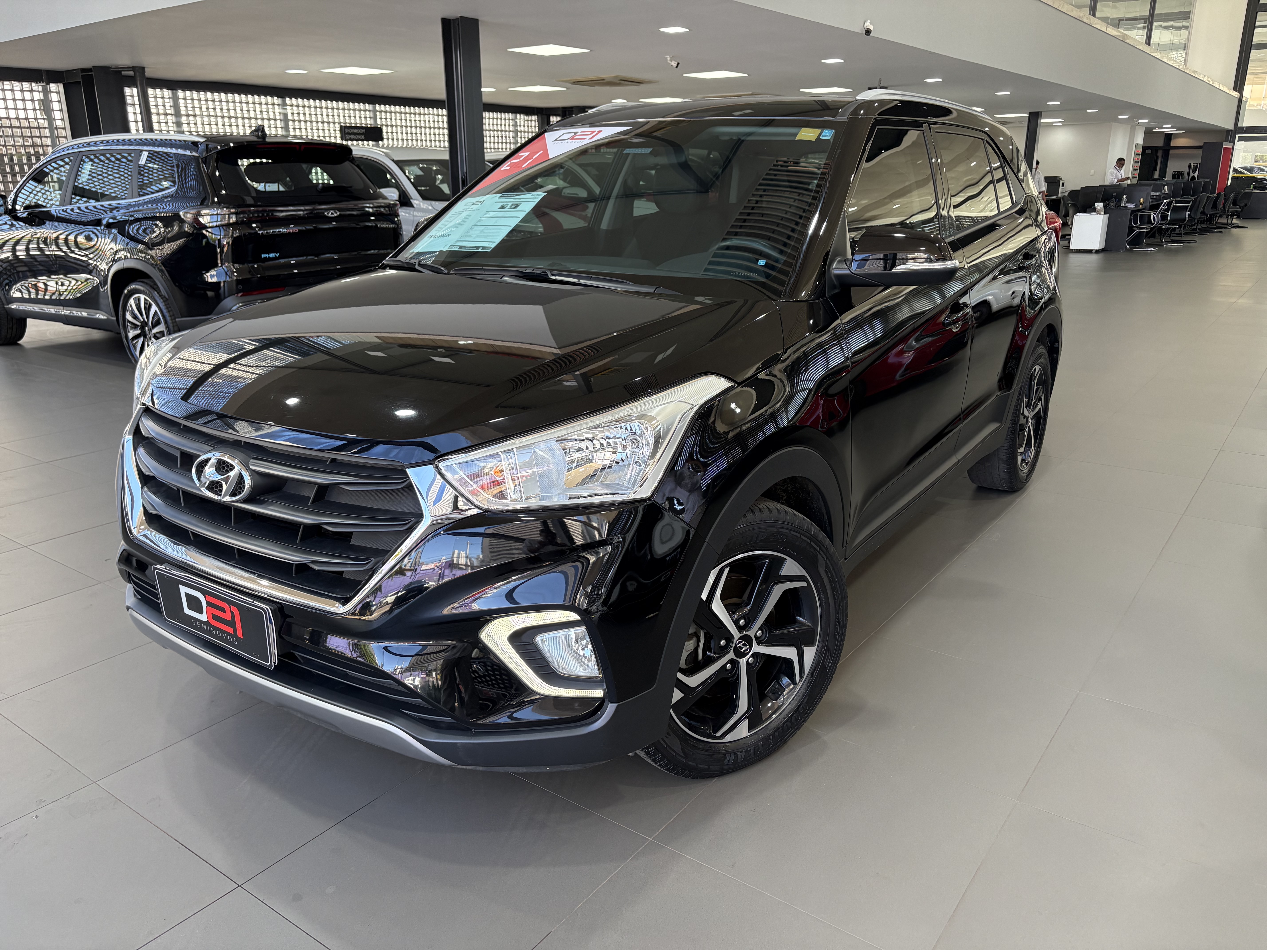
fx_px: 952
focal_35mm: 26
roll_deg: +1.1
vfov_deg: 53.1
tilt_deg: -17.4
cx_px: 634
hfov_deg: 67.3
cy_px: 475
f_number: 1.6
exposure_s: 1/206
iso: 125
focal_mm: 5.96
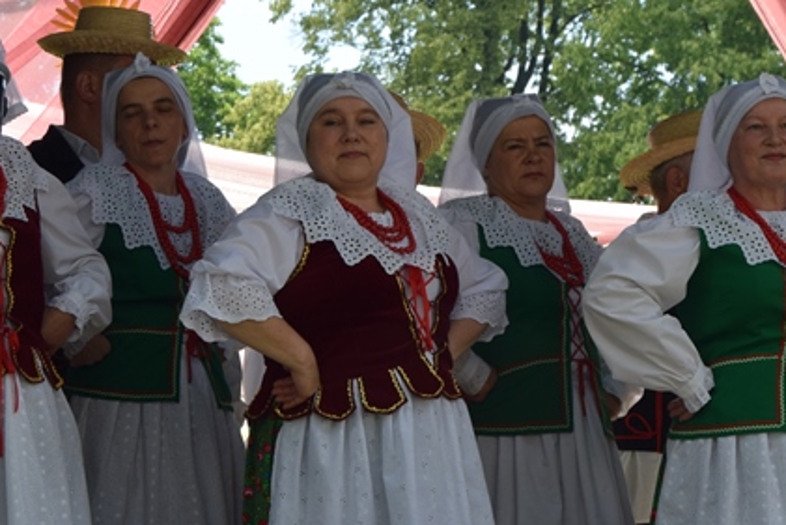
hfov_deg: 12.5
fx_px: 3586
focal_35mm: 164
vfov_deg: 8.3
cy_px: 475
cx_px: 612
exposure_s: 1/250
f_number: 8
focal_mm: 45
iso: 280
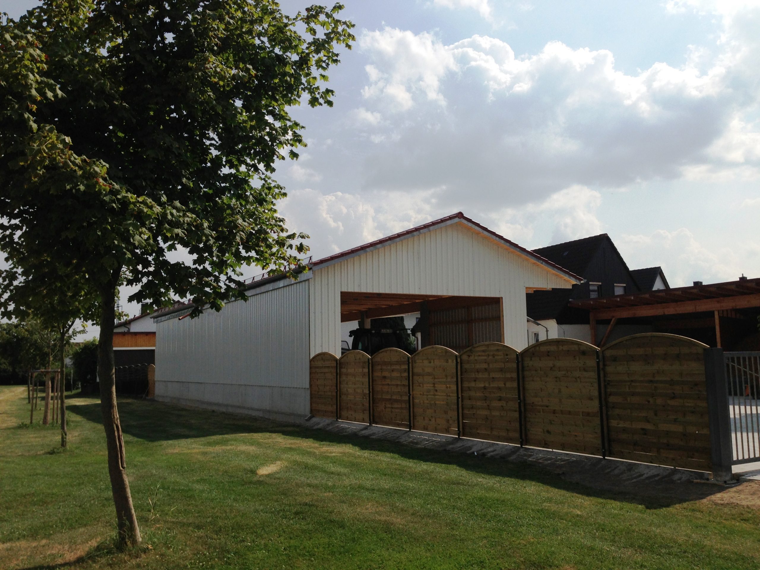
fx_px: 725
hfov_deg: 55.4
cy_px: 285
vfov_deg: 42.9
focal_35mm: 33
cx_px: 380
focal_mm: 4.13
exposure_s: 1/3195
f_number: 2.4
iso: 50
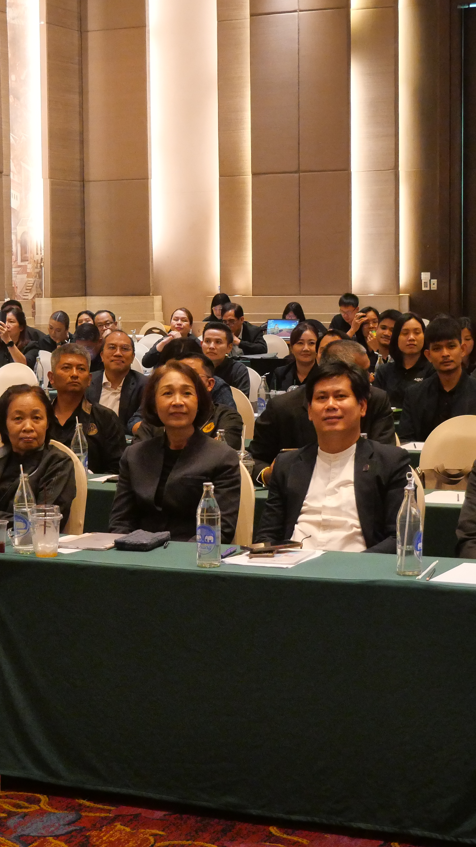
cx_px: 146
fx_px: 1593
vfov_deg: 29.7
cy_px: 425
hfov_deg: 16.9
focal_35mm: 71
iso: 3200
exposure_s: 1/100
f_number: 4.2
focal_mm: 22
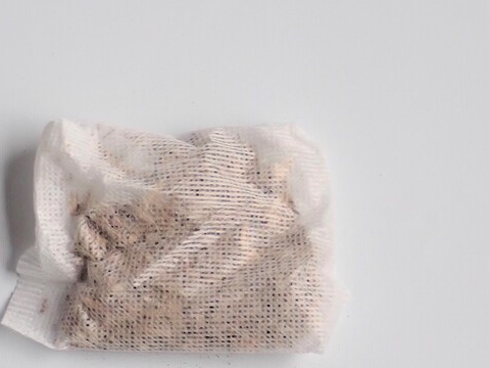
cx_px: 174
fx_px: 1416
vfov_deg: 14.8
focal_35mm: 100
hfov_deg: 19.6
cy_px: 245
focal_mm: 9.01
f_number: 3.2
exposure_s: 1/50
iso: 250
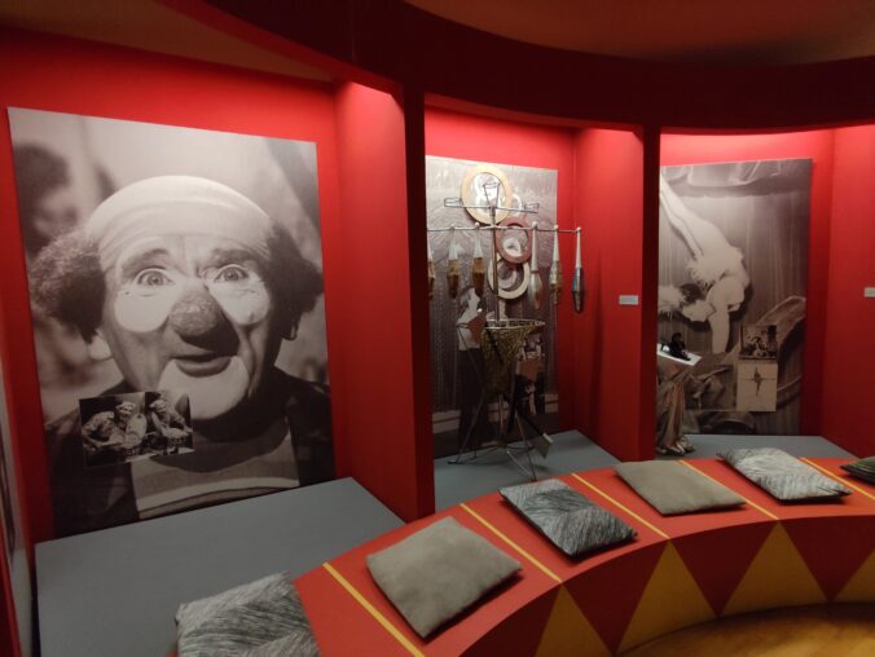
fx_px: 405
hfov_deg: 94.5
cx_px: 438
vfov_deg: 78.2
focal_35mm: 16
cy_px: 328
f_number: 2.2
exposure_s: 1/33.3
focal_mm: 1.65
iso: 400
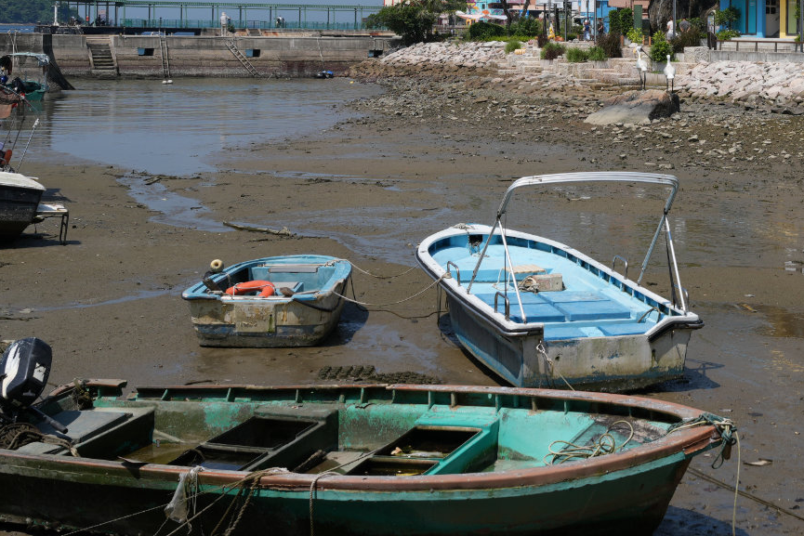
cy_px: 31
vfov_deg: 18.8
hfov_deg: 27.3
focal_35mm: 71
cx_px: 741
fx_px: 1586
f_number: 8
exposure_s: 1/400
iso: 100
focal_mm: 32
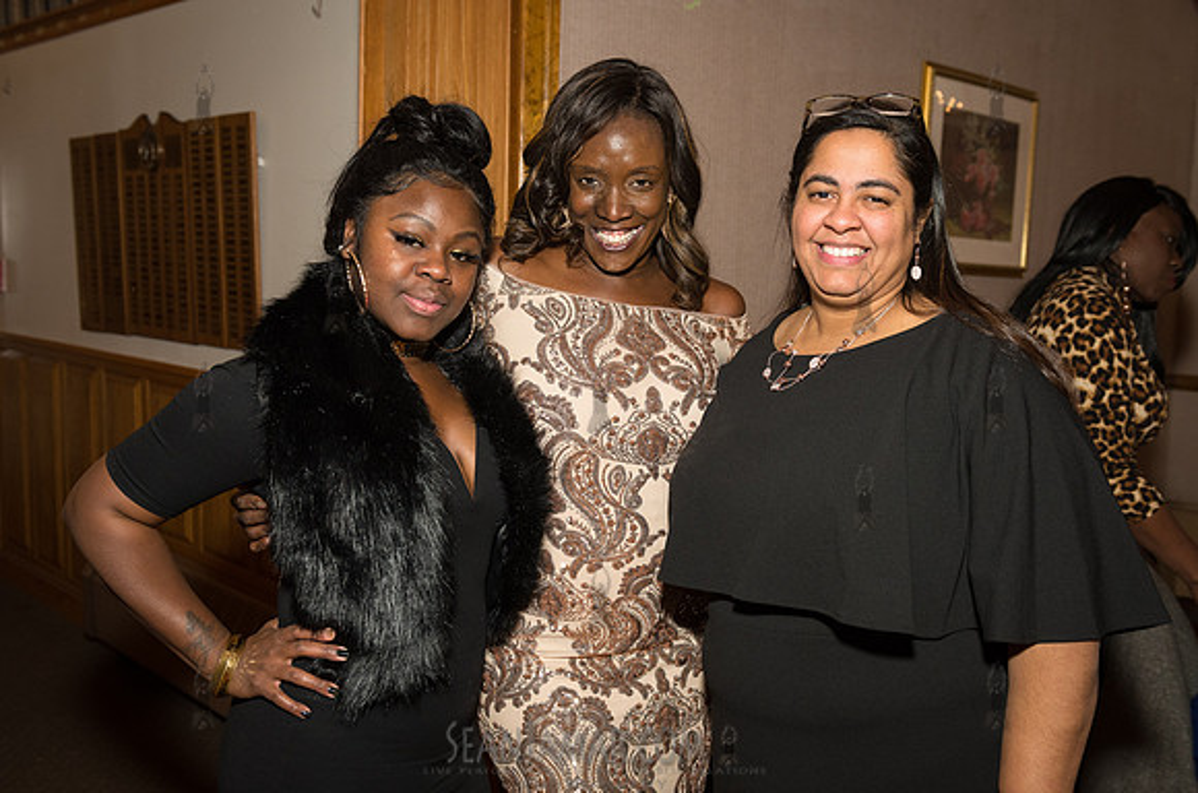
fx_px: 1253
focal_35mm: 38
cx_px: 611
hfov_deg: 51.1
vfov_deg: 35.1
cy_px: 405
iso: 1600
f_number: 4.5
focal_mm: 34
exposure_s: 1/320
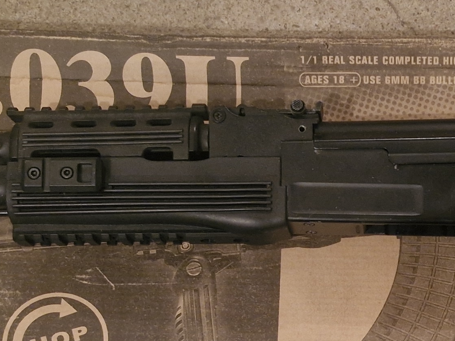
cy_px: 342
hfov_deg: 23.2
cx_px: 410
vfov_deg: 17.6
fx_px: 1078
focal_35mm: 82
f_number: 1.8
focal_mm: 5.54
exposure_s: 1/50
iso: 800
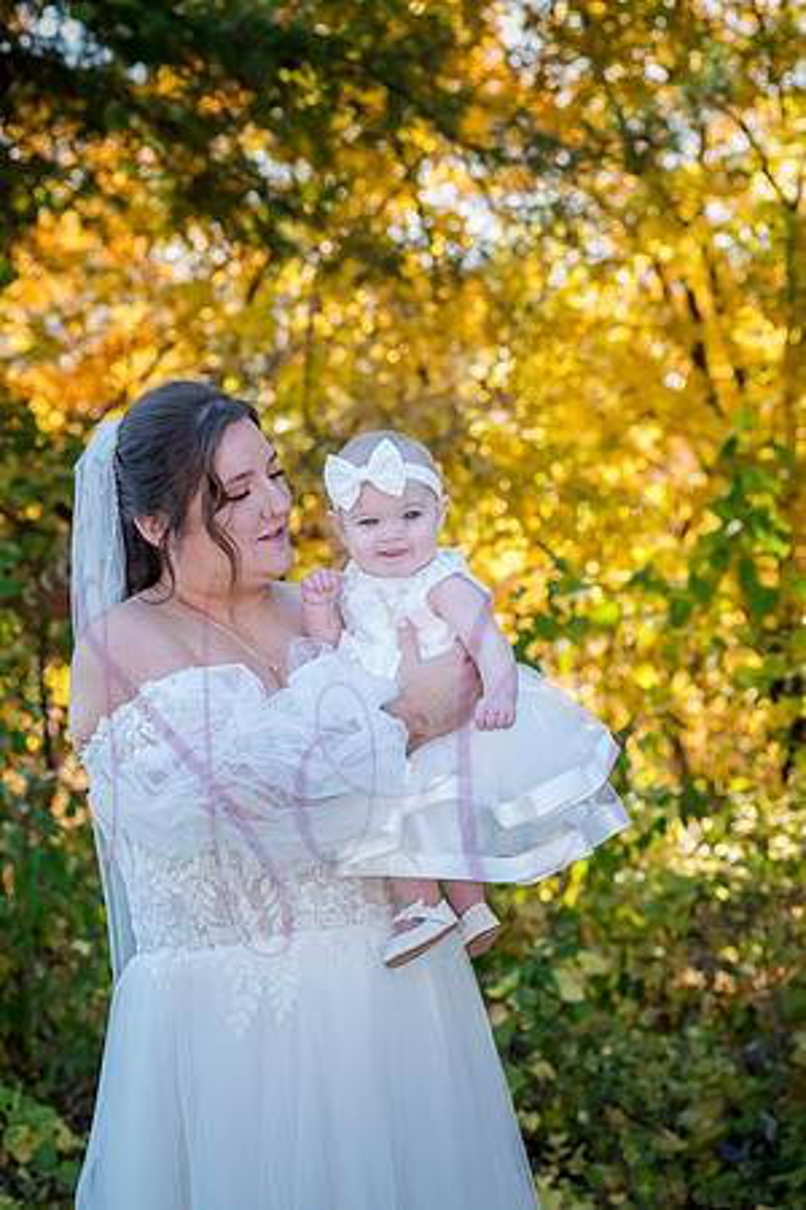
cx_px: 403
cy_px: 605
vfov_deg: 22.1
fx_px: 3089
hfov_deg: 14.9
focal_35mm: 92
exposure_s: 1/320
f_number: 6.3
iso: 800
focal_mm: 92
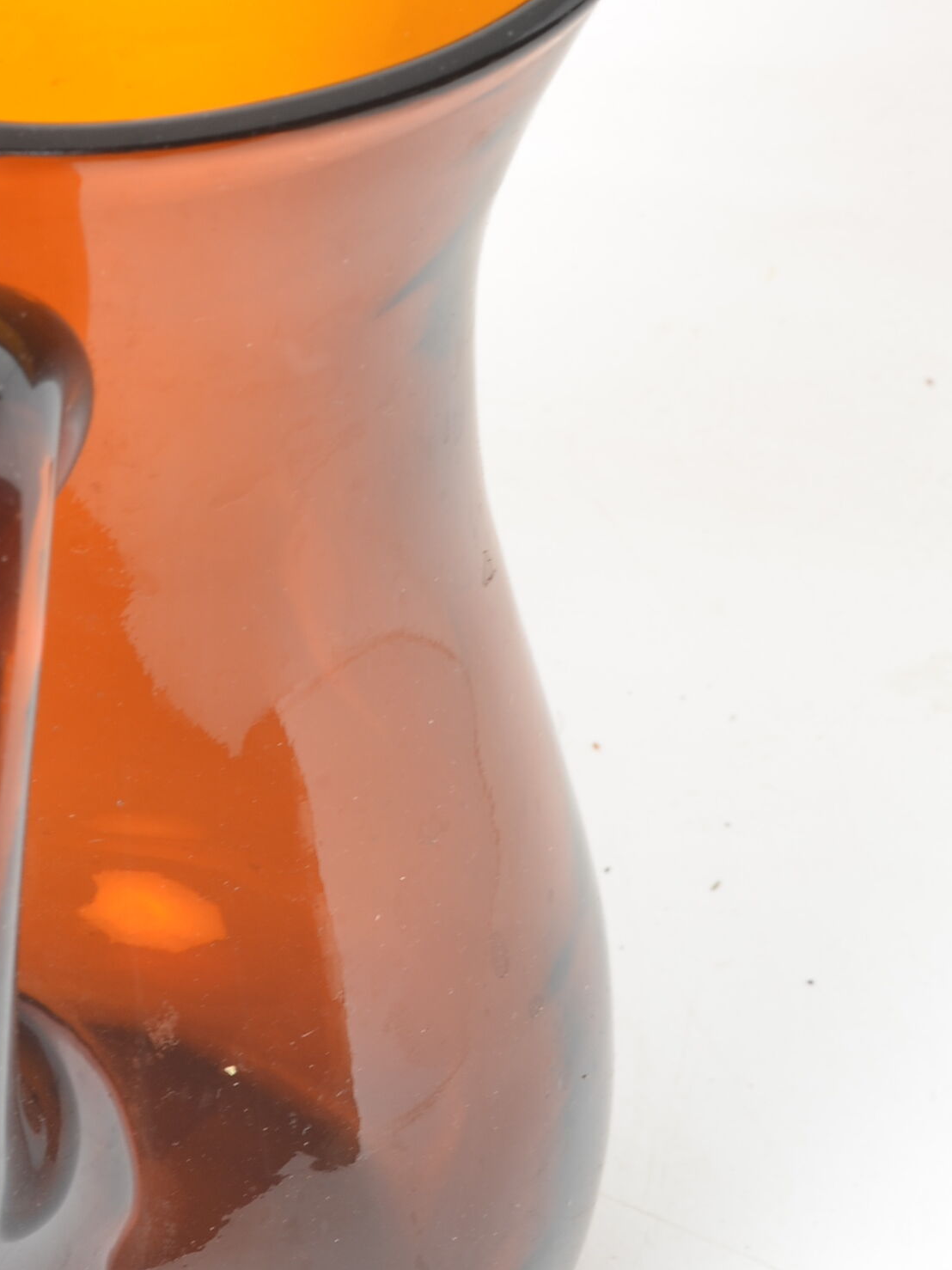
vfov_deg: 11.0
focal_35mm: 180
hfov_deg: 8.2
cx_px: 21
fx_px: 6602
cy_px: 329
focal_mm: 50
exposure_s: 1/125
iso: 100
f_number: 11
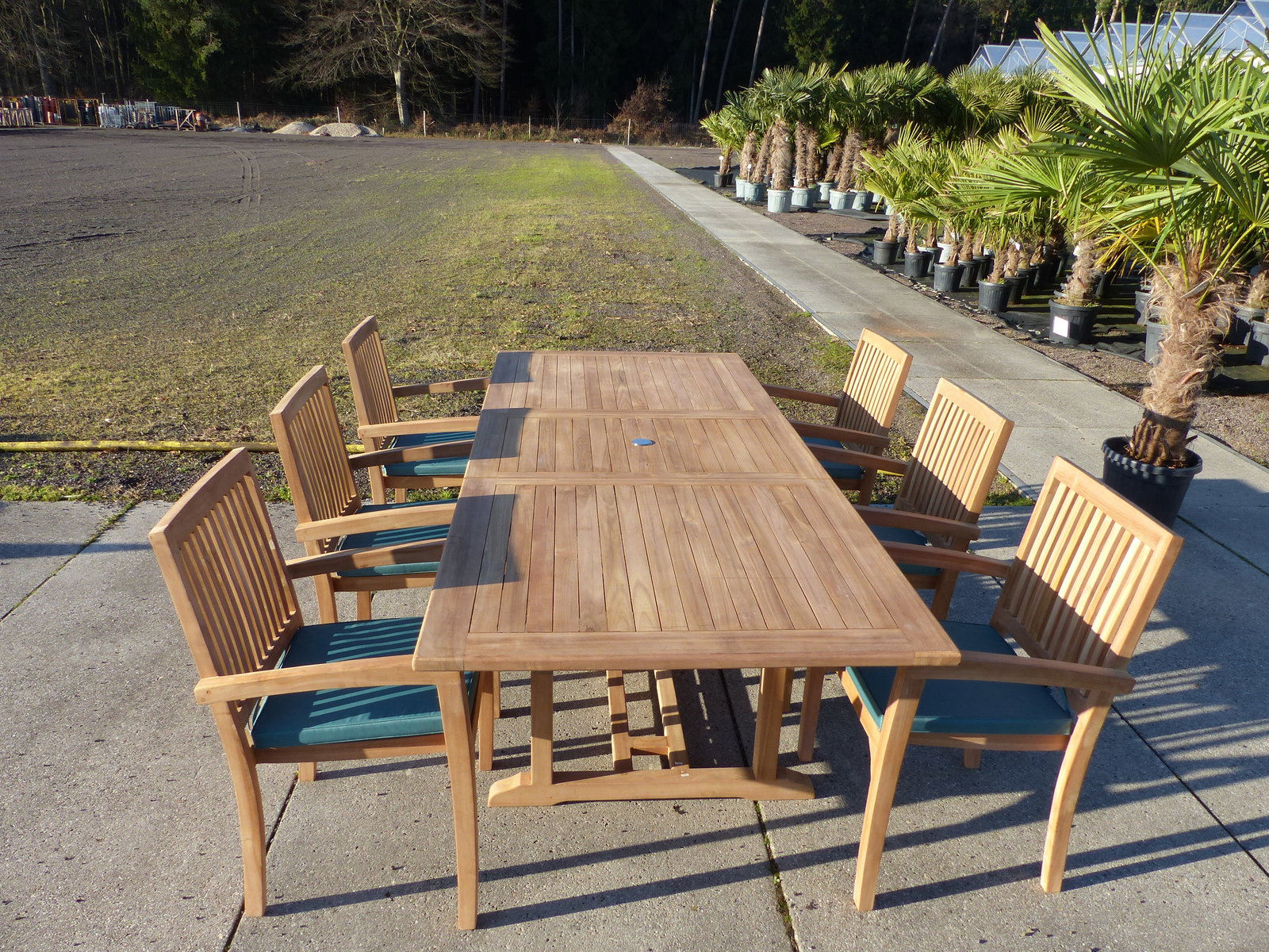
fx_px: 916
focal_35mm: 25
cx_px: 634
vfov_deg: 54.9
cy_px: 476
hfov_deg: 69.4
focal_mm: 4.5
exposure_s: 1/320
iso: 100
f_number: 4
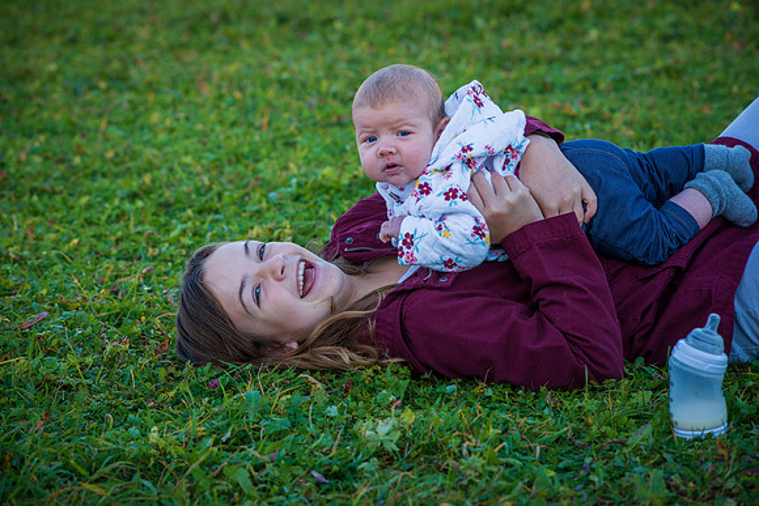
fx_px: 2636
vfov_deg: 11.0
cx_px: 380
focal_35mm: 125
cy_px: 253
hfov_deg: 16.4
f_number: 6.3
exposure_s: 1/250
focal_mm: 125
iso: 200
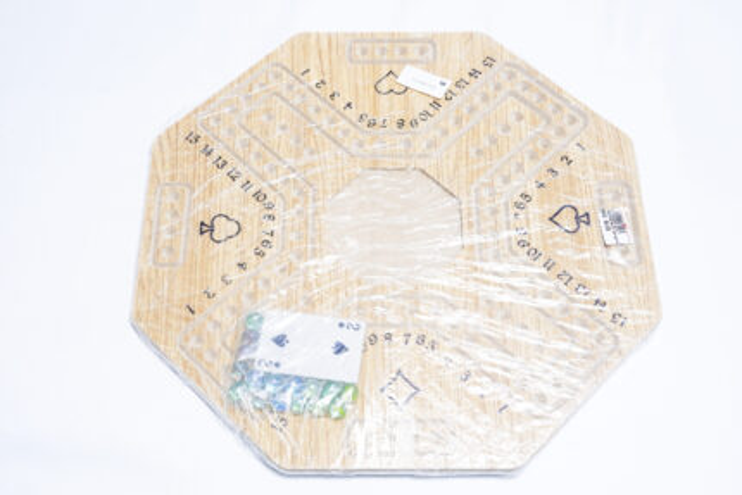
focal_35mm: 48
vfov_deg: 28.1
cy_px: 248
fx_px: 990
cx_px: 371
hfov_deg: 41.1
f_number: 8
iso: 3200
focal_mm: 48
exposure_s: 1/160
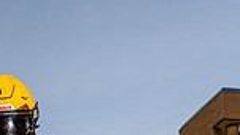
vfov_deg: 10.6
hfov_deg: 21.6
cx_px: 35
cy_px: 327
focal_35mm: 97
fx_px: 617
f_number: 9
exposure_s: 1/250
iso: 100
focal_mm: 31
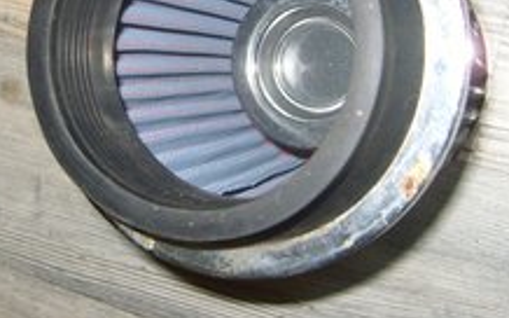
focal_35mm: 68
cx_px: 180
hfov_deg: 30.0
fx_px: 943
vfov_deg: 18.9
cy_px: 49
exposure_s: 1/30
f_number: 2.8
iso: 100
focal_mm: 7.4
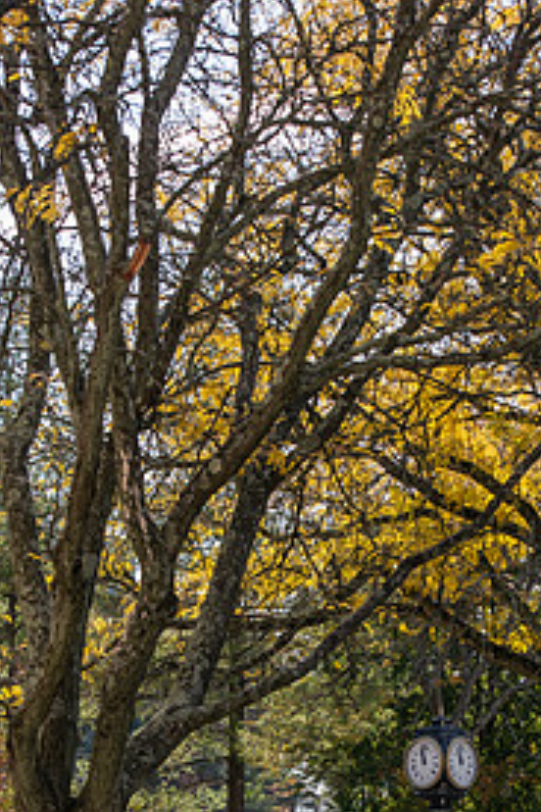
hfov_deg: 12.0
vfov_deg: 17.8
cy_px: 624
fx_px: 2570
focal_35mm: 114
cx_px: 329
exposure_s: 1/400
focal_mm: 70
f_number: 5.6
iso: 200
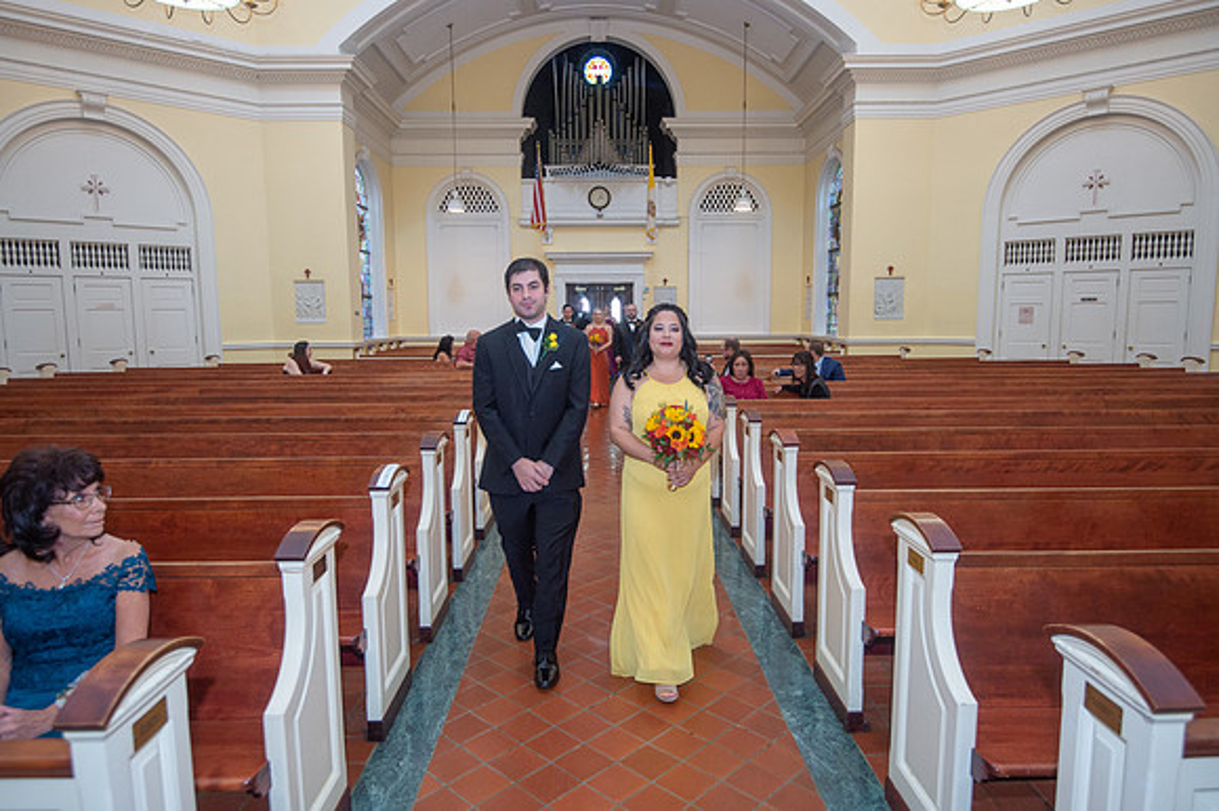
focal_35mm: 22
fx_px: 744
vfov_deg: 57.2
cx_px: 610
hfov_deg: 78.6
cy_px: 406
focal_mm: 22
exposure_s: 1/125
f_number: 4
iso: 1000
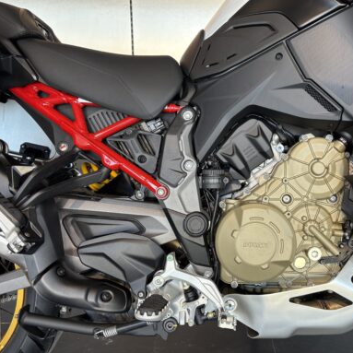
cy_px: 170
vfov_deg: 51.1
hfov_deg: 50.4
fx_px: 369
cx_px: 229
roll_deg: -0.5
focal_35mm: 32
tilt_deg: -10.1
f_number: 1.6
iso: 80
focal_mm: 5.96
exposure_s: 1/100
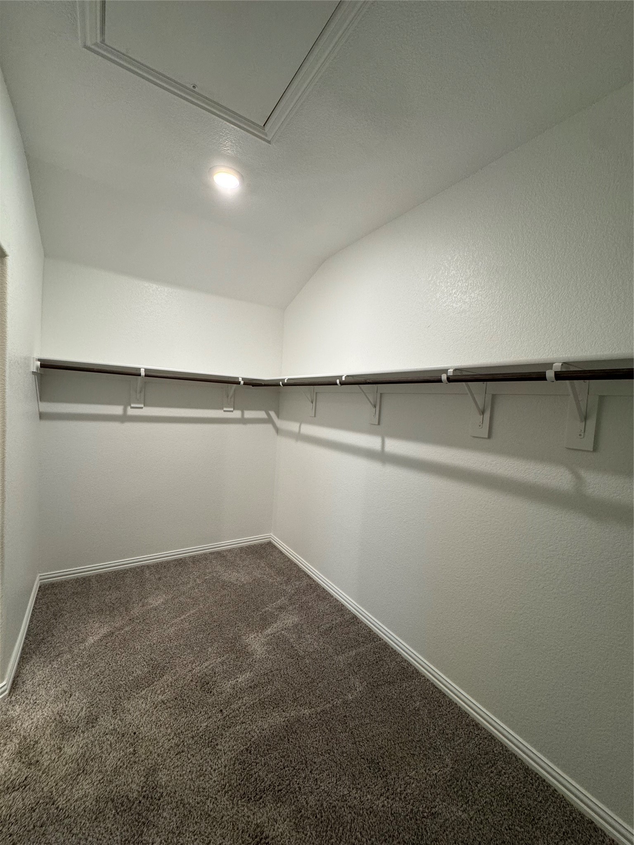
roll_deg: -3.5
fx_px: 342
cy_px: 422
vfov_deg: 102.1
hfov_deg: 85.7
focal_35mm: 14
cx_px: 317
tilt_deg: -3.5
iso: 200
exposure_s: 1/60
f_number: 2.2
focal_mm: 2.22
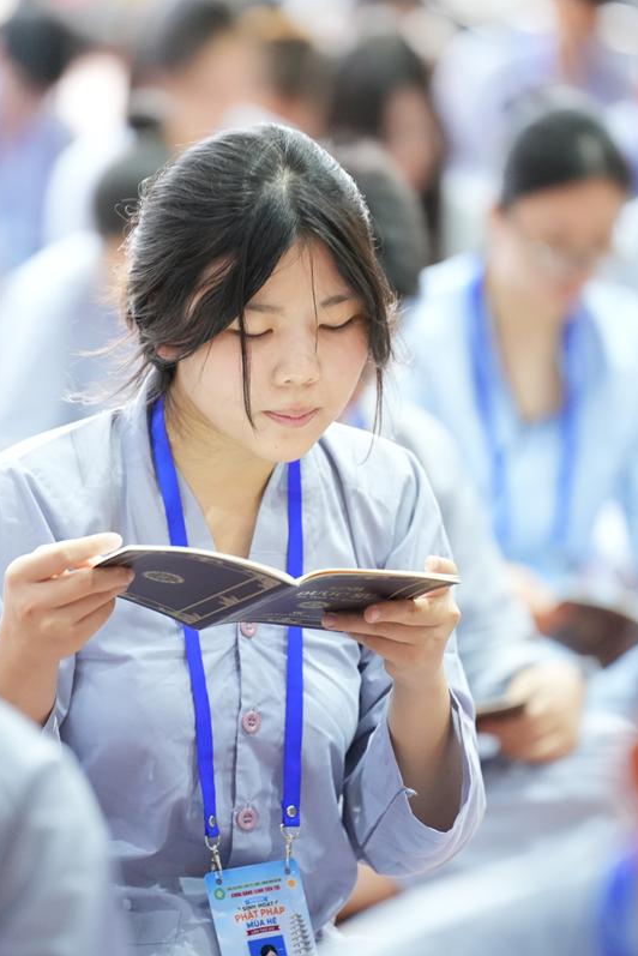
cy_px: 477
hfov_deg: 4.6
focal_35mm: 301
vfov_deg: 6.8
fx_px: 7994
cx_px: 233
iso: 5000
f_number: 2.8
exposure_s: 1/125
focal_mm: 200
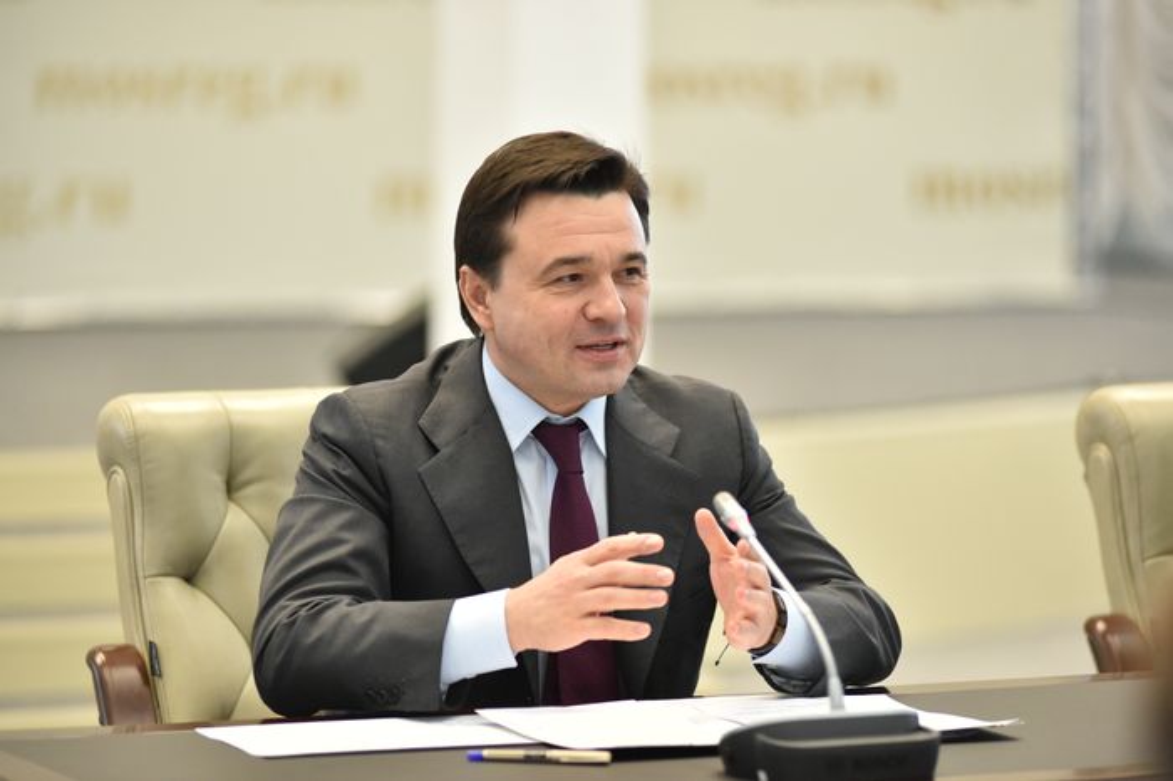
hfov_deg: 13.3
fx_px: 5048
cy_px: 390
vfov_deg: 8.8
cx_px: 586
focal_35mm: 155
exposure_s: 1/500
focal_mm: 155
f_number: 2.8
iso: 5000
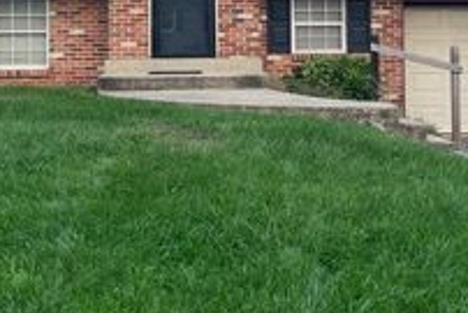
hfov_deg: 30.0
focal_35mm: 67
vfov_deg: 19.9
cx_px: 250
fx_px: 872
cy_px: 17
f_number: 1.6
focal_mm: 5.1
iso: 40
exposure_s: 1/198
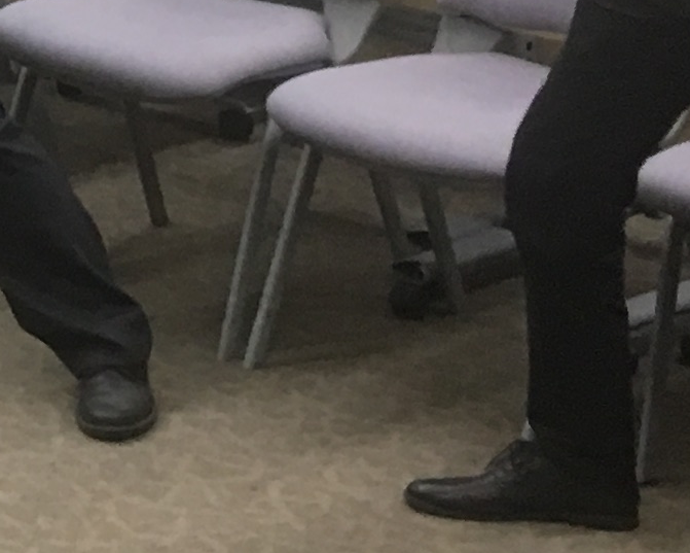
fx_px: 3472
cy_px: -466
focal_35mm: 170
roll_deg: +2.0
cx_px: -995
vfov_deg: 8.7
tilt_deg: -4.9
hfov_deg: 9.9
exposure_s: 1/17
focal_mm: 4.15
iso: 40
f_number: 2.2
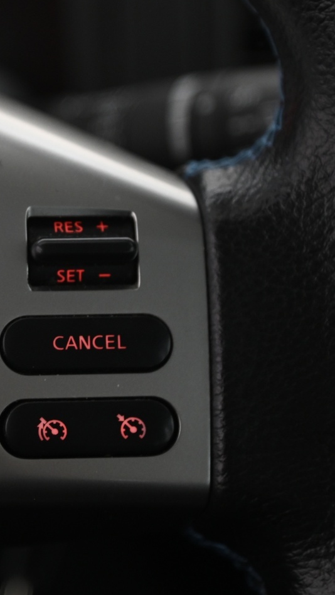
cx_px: -25
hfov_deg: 5.6
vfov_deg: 10.0
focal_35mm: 215
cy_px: 280
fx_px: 3394
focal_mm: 120
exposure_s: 1/25
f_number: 4
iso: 2000
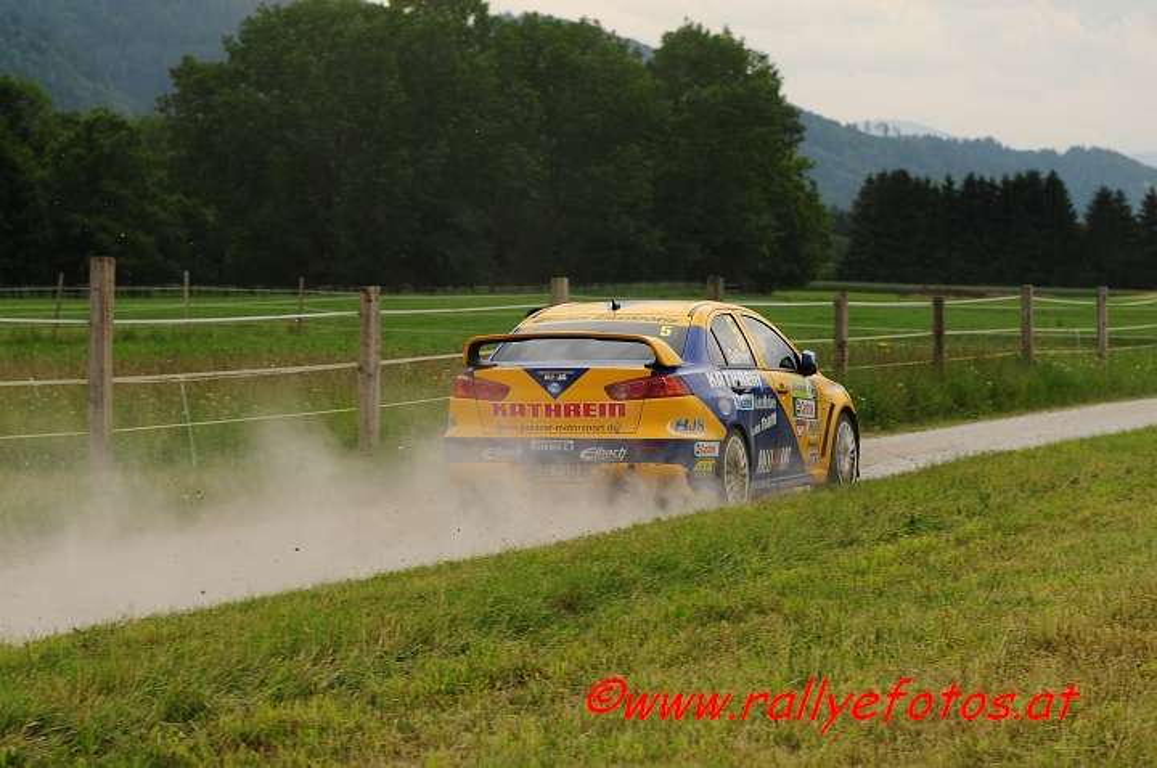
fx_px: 3370
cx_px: 578
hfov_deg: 19.5
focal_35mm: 105
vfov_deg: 13.0
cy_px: 384
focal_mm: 70
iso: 200
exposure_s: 1/500
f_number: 4
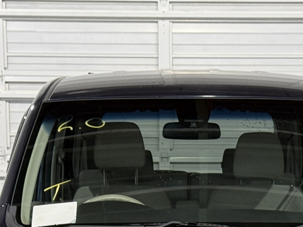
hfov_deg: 14.2
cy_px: 326
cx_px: 201
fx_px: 1217
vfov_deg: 10.4
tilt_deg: -9.0
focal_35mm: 139
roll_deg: +0.2
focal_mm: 6.76
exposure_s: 1/60
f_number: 1.78
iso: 160
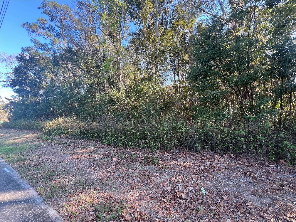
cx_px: 148
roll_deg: +4.7
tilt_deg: +2.9
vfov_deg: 89.9
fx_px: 111
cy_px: 111
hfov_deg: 106.2
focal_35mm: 13
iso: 40
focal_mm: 1.57
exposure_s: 1/99
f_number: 1.8
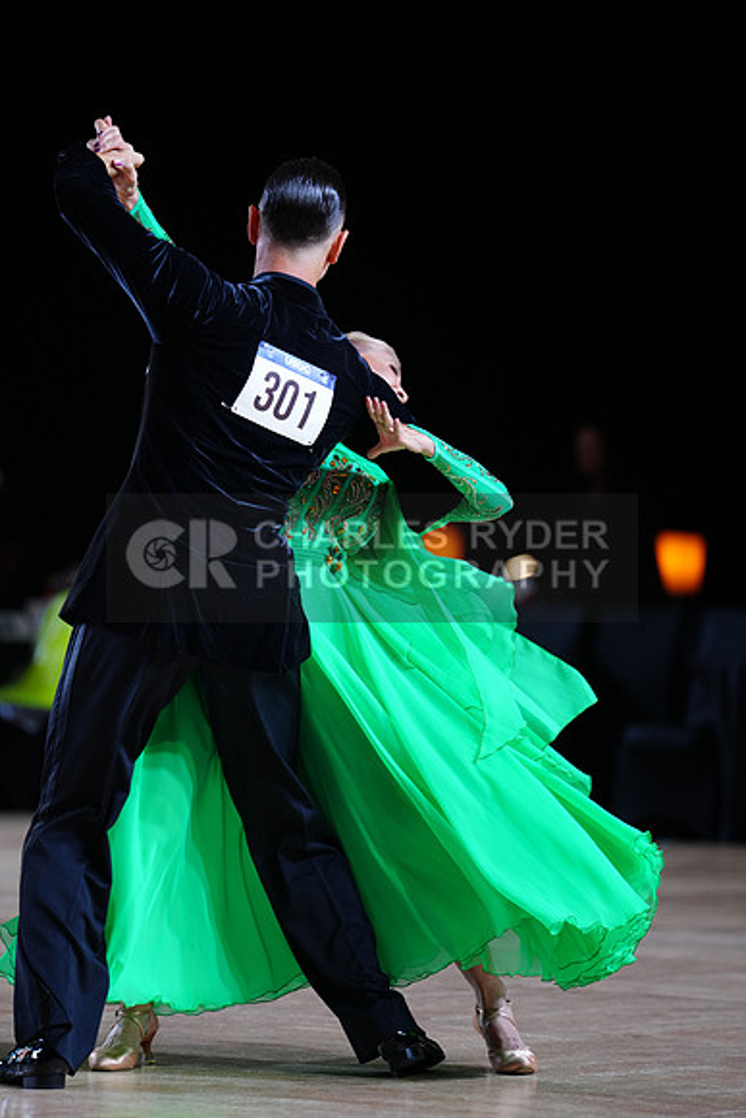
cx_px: 373
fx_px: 6212
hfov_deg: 6.9
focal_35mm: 200
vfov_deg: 10.3
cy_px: 559
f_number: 2.8
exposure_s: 1/500
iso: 640
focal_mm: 200
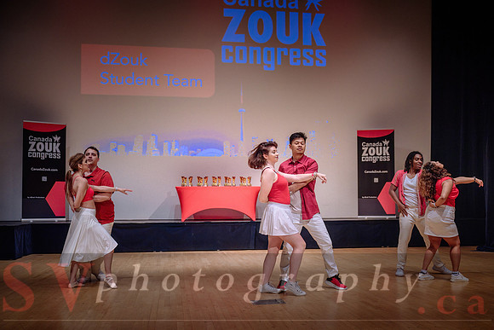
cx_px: 276
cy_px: 184
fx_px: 569
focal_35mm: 41
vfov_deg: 32.3
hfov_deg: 46.8
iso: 1600
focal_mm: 37
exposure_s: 1/400
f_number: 2.8
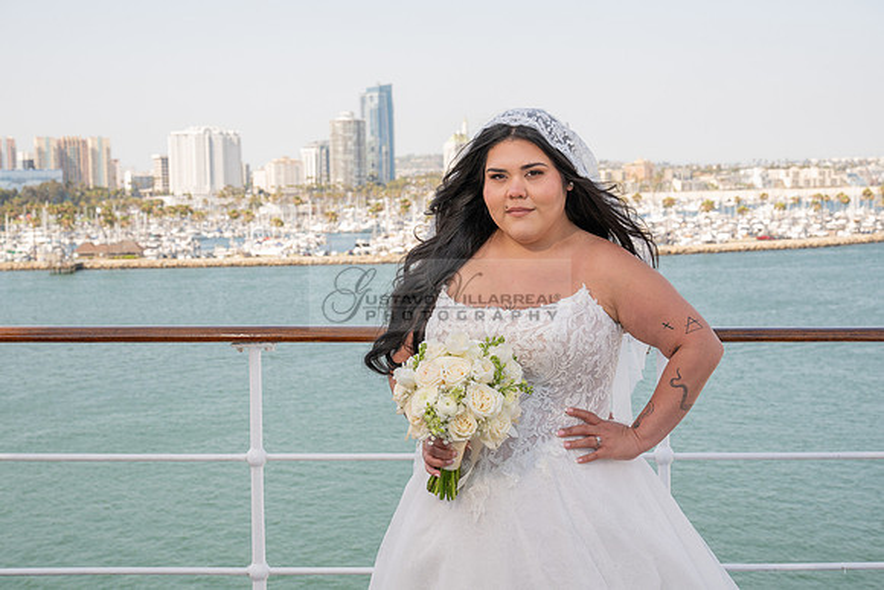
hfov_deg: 35.0
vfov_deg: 23.8
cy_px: 295
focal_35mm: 57
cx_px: 442
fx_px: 1400
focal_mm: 57
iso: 200
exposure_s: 1/200
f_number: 9
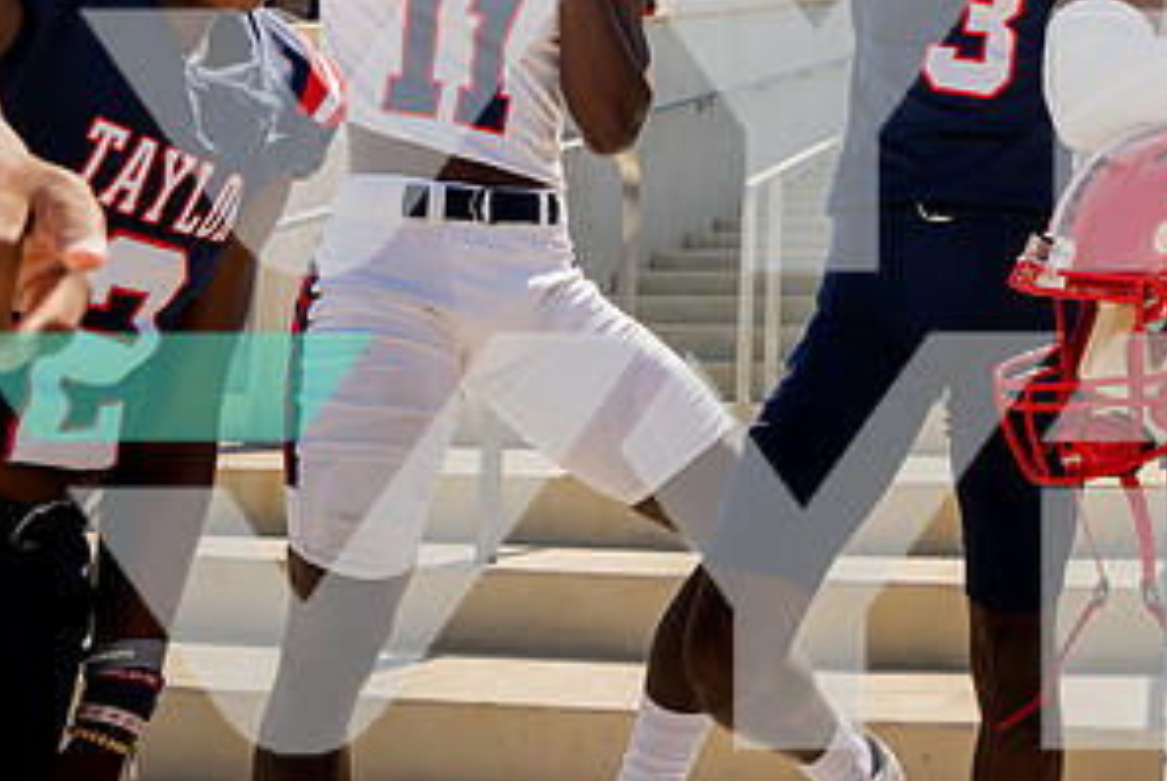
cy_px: 65
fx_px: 1525
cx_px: 978
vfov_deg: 27.6
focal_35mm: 47
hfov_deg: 39.7
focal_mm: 24
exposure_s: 1/320
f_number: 7.1
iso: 100
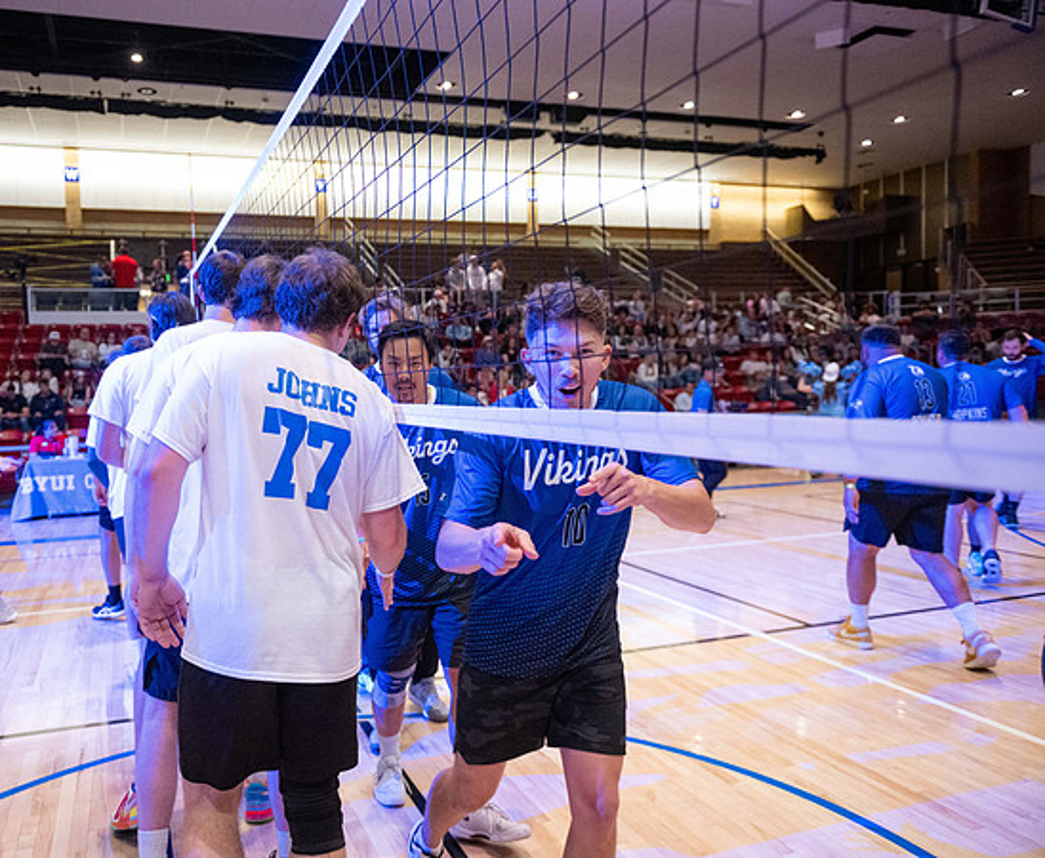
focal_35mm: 27
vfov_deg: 53.1
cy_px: 429
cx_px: 401
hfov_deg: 61.9
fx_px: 859
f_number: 2.8
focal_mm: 24
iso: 6400
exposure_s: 1/640
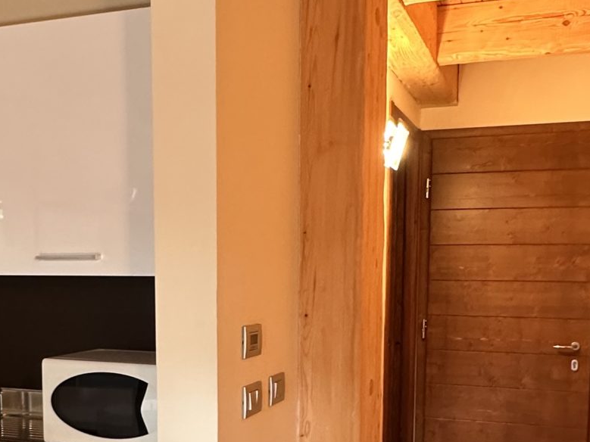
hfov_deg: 41.1
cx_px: 251
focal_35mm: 46
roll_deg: -0.4
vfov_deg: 30.8
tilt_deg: -4.8
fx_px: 784
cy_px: 349
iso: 250
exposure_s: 1/50
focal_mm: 2.22
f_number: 2.2
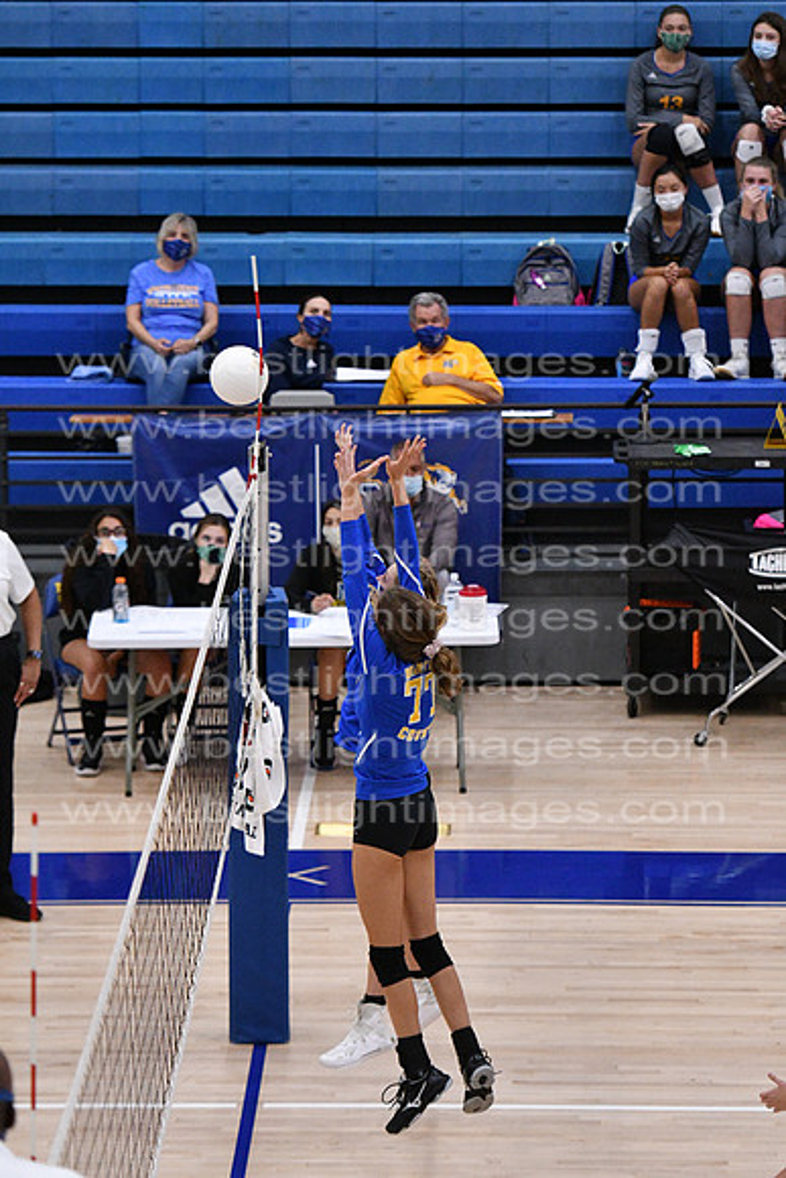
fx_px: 5989
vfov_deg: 11.2
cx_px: 393
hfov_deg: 7.5
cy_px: 589
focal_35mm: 183
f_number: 3.2
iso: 6400
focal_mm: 122
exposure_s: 1/1250
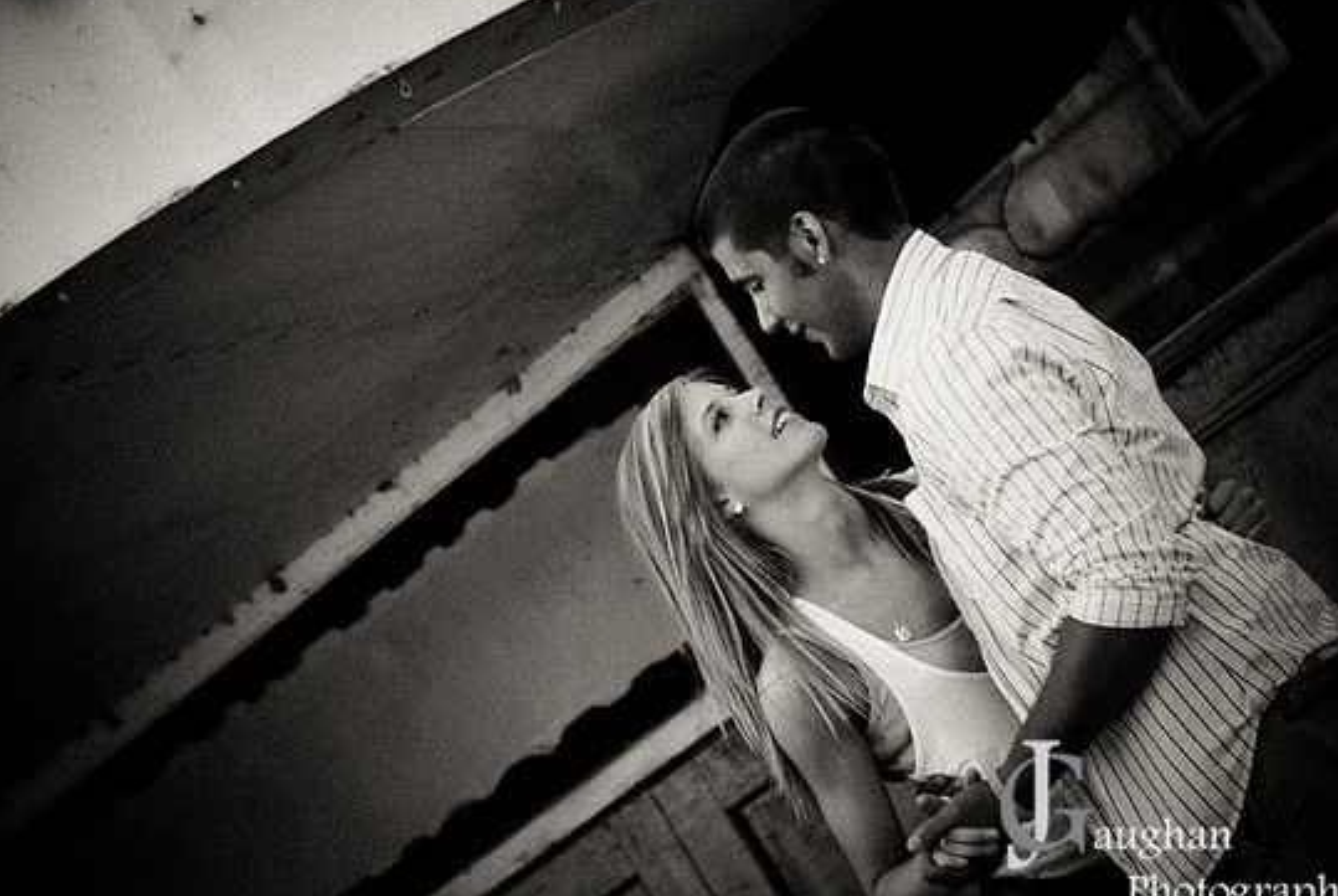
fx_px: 4206
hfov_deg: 18.1
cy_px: 447
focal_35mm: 113
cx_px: 655
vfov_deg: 12.2
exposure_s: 1/320
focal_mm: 70
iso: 200
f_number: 4
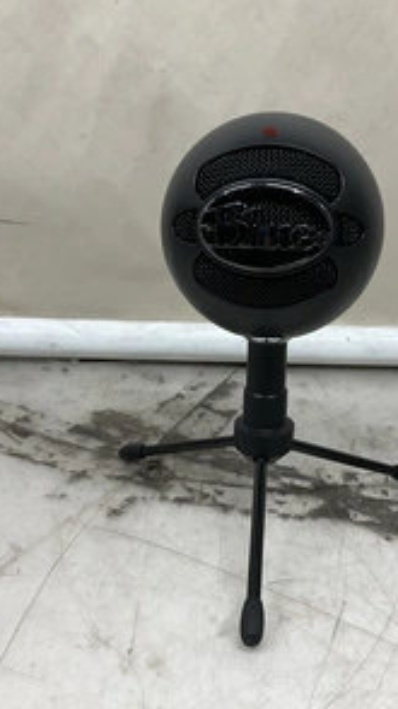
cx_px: 234
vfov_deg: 47.4
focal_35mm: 43
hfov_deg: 27.6
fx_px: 808
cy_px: 357
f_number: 1.8
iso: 40
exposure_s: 1/120
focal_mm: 3
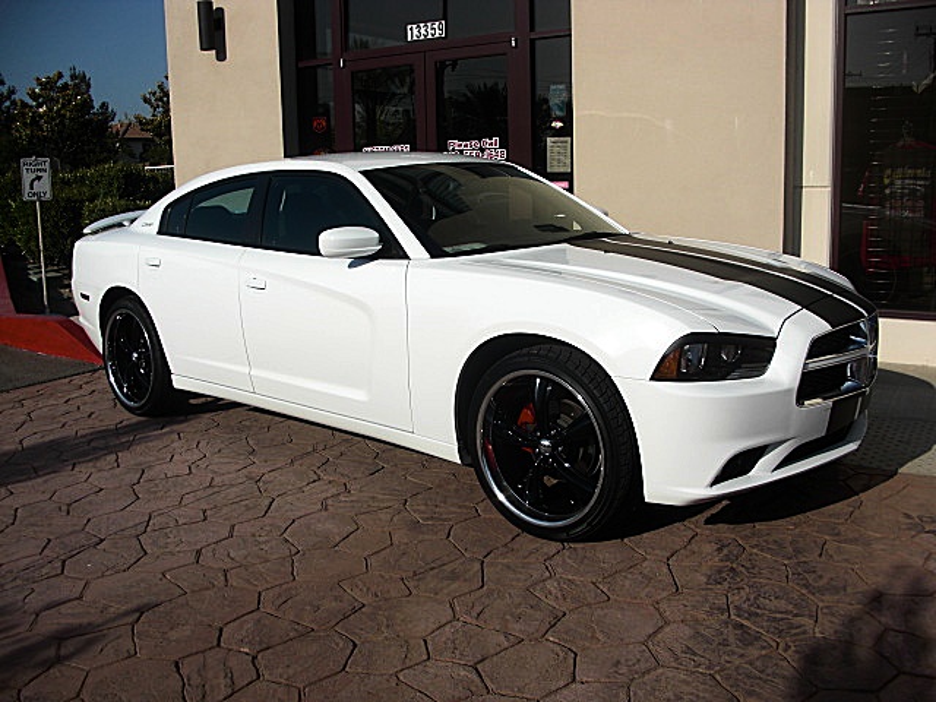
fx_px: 973
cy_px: 351
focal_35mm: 36
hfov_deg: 51.4
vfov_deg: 39.7
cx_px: 468
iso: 50
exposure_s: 1/200
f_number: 7.9
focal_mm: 6.3
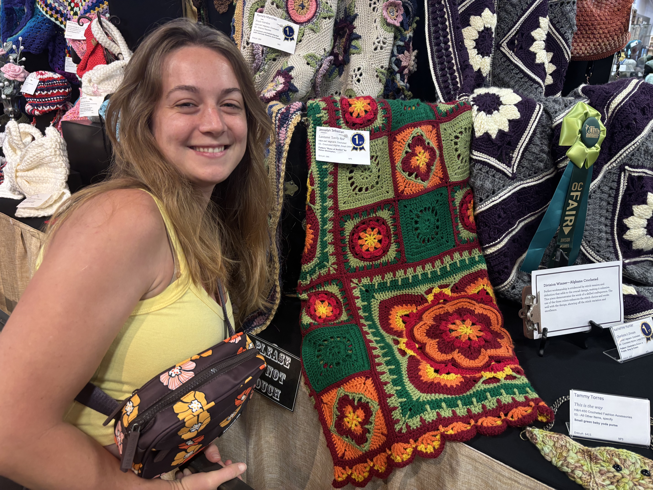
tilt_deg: -20.0
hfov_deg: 67.3
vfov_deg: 53.1
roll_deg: -0.4
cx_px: 326
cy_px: 245
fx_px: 490
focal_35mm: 26
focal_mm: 5.96
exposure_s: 1/60
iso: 200
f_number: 1.6
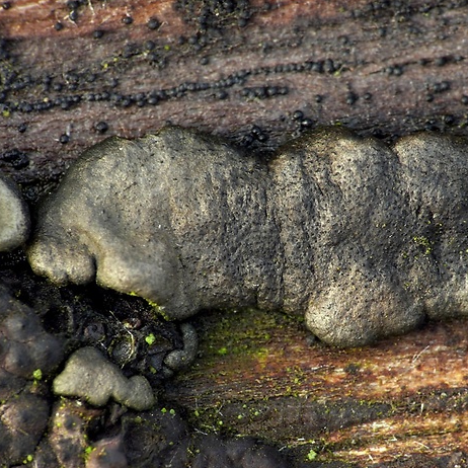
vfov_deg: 3.5
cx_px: 295
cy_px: 235
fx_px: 7617
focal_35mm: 498
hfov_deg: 3.5
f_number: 11
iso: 100
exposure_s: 1/4
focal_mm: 88.8
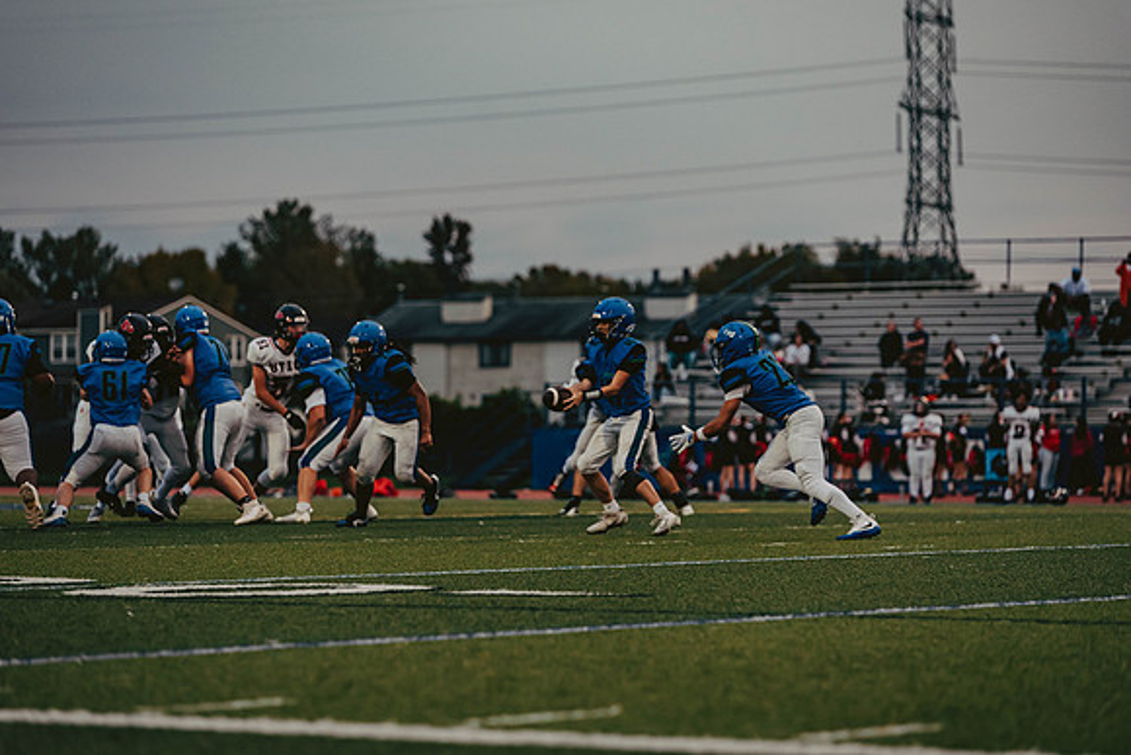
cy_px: 378
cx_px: 566
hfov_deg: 13.8
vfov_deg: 9.2
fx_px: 4677
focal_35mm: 149
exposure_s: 1/1250
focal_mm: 145
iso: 1600
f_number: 3.2
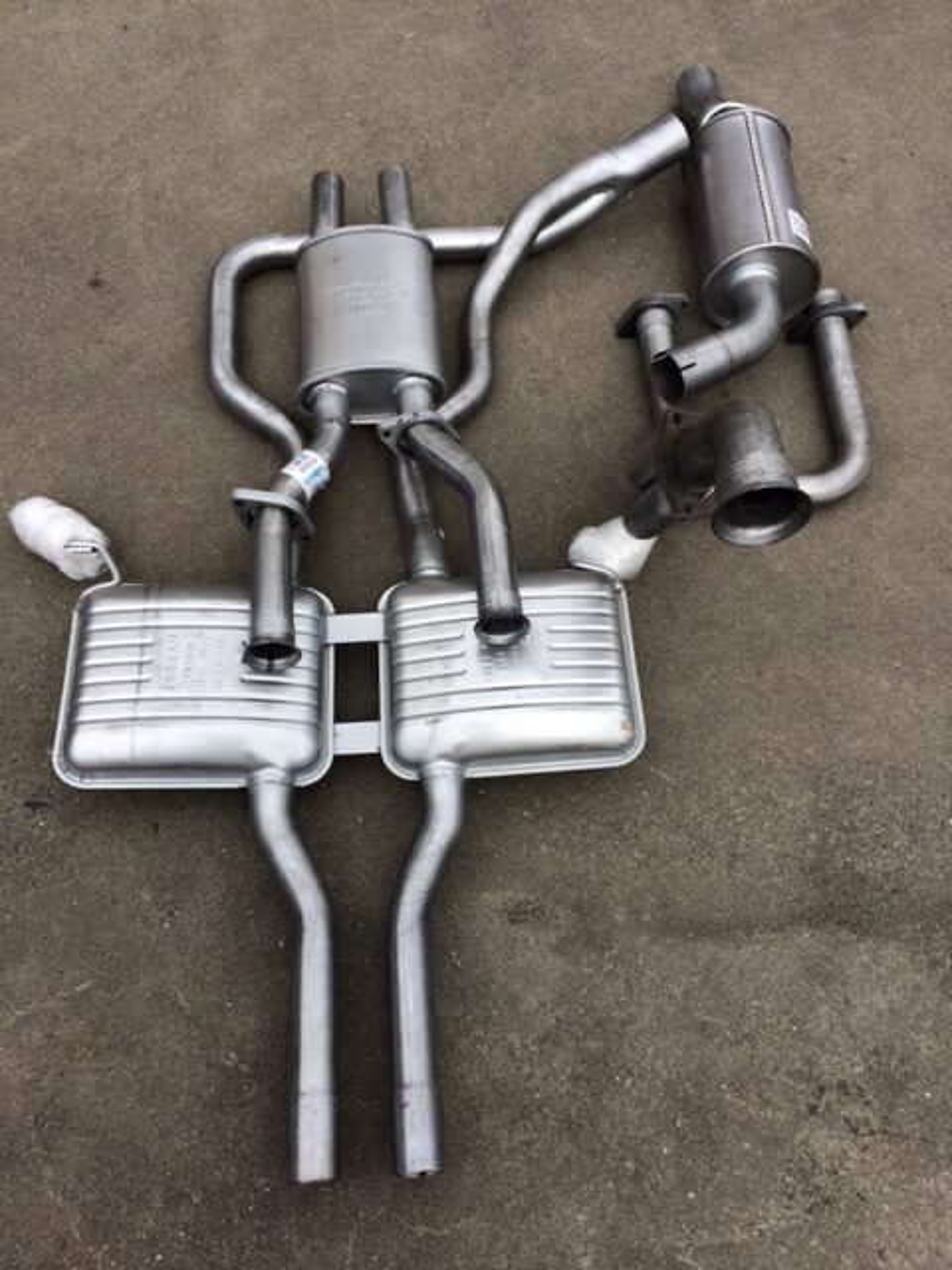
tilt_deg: -62.4
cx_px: 476
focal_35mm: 29
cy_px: 635
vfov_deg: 61.7
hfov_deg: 48.2
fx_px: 1063
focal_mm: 4.15
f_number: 2.2
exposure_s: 1/1953
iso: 32
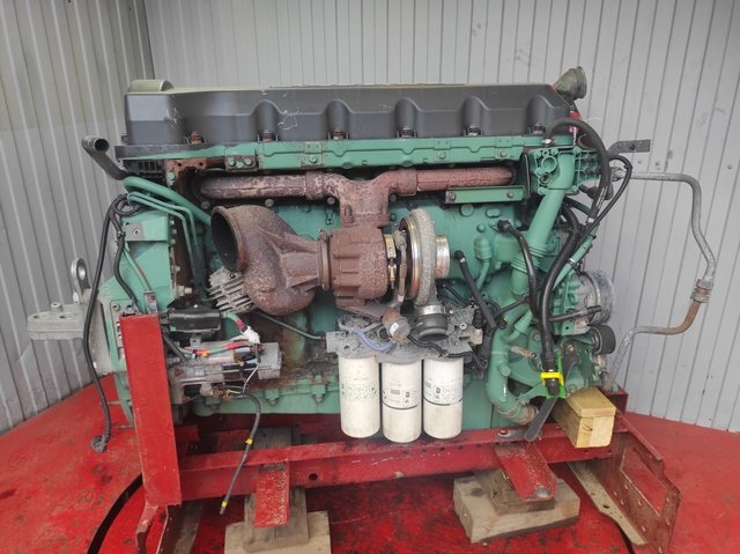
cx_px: 370
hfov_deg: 69.4
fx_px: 534
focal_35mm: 25
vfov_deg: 54.8
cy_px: 277
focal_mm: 5.43
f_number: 1.89
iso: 100
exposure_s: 1/103
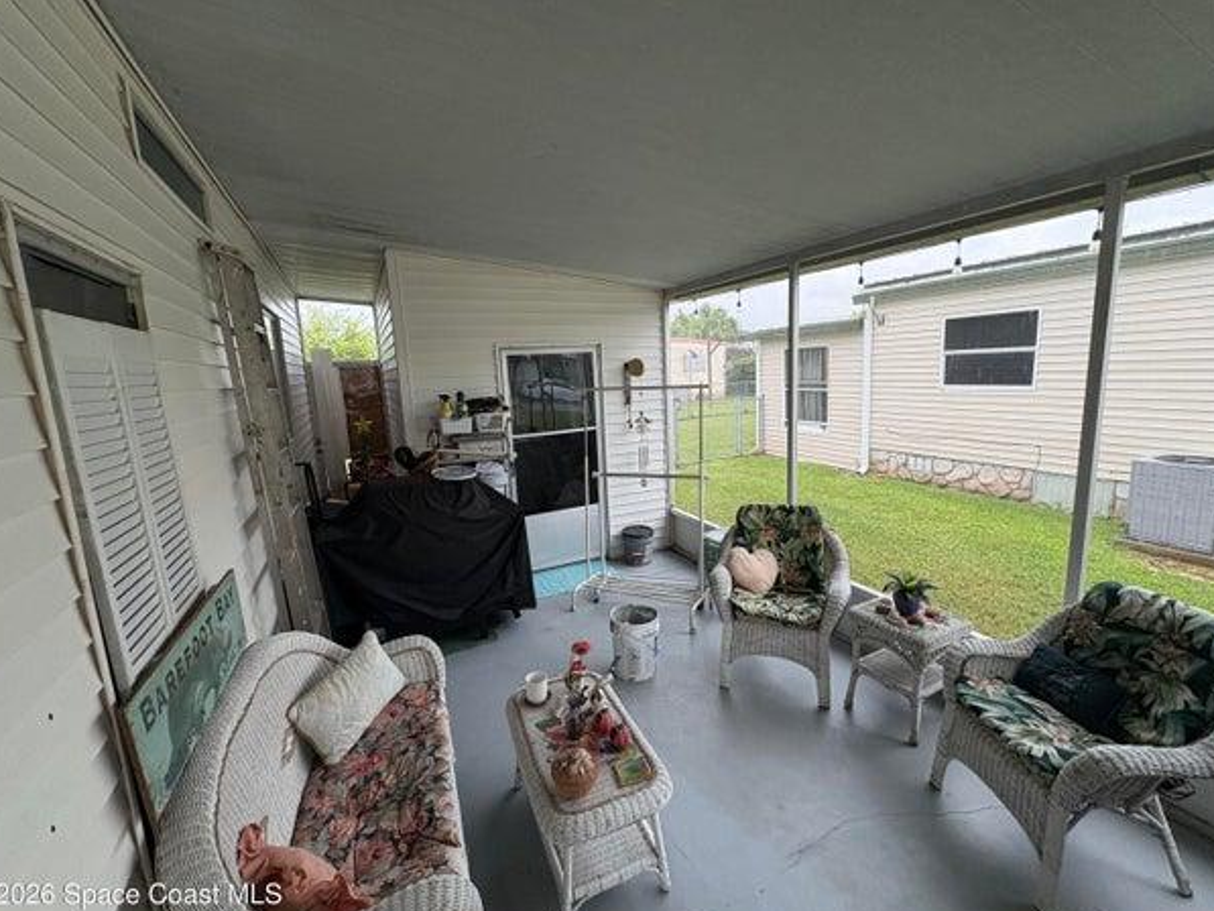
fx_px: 526
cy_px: 451
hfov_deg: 98.1
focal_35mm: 15
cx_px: 622
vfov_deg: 81.8
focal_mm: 2.22
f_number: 2.2
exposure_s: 1/99
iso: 200
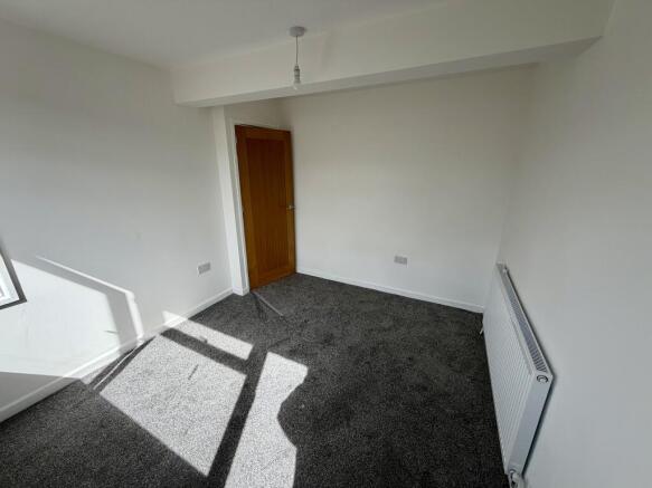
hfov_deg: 102.1
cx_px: 326
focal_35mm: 14
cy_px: 244
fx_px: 264
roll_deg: +0.2
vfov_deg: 85.7
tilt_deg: -17.5
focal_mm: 2.22
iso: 50
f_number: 2.2
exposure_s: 1/502
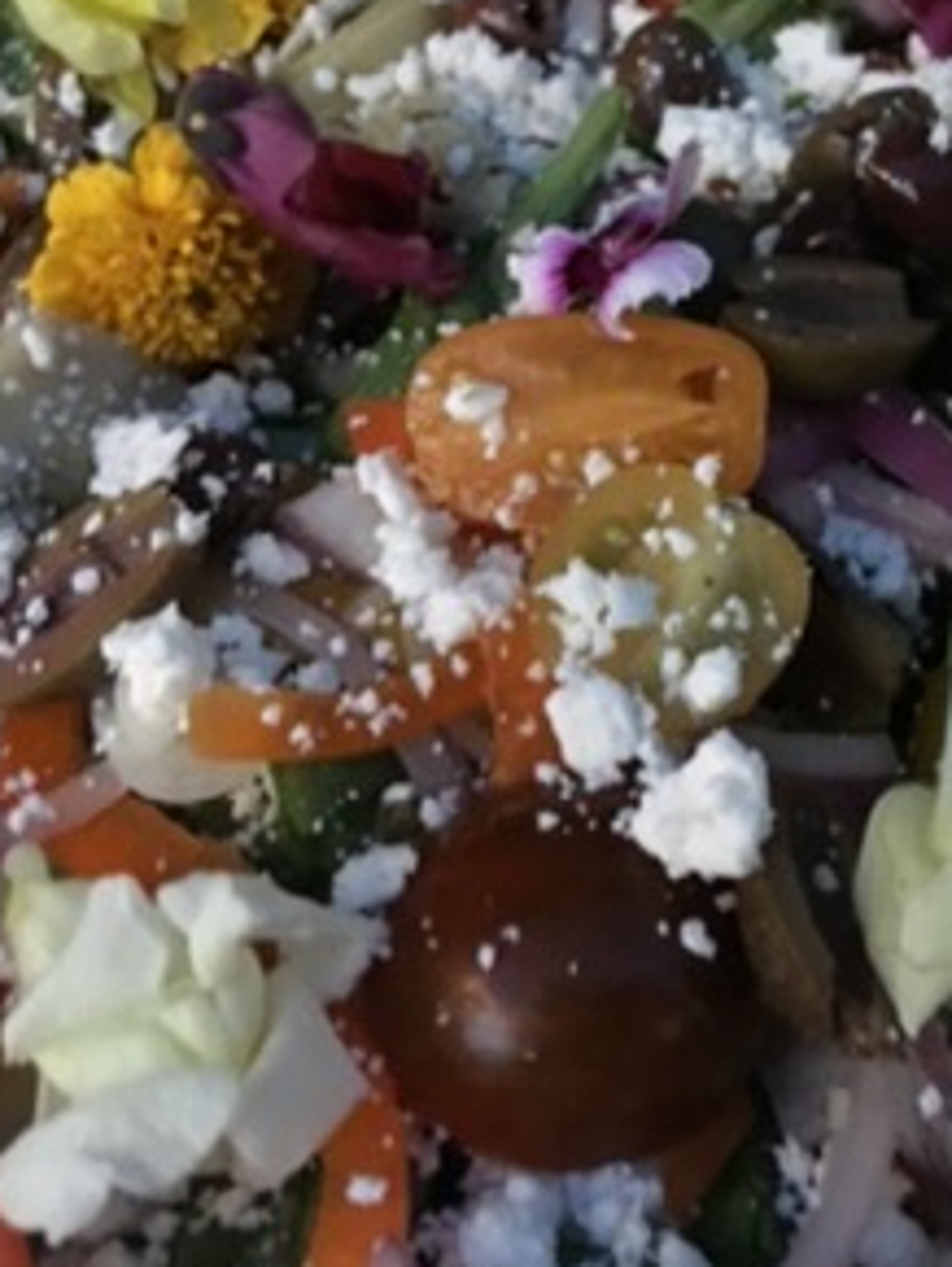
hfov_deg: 29.6
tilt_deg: -32.8
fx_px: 1758
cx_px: 769
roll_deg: -2.3
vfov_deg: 38.1
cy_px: 249
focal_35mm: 48
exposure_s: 1/15
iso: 500
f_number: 2.2
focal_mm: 4.15
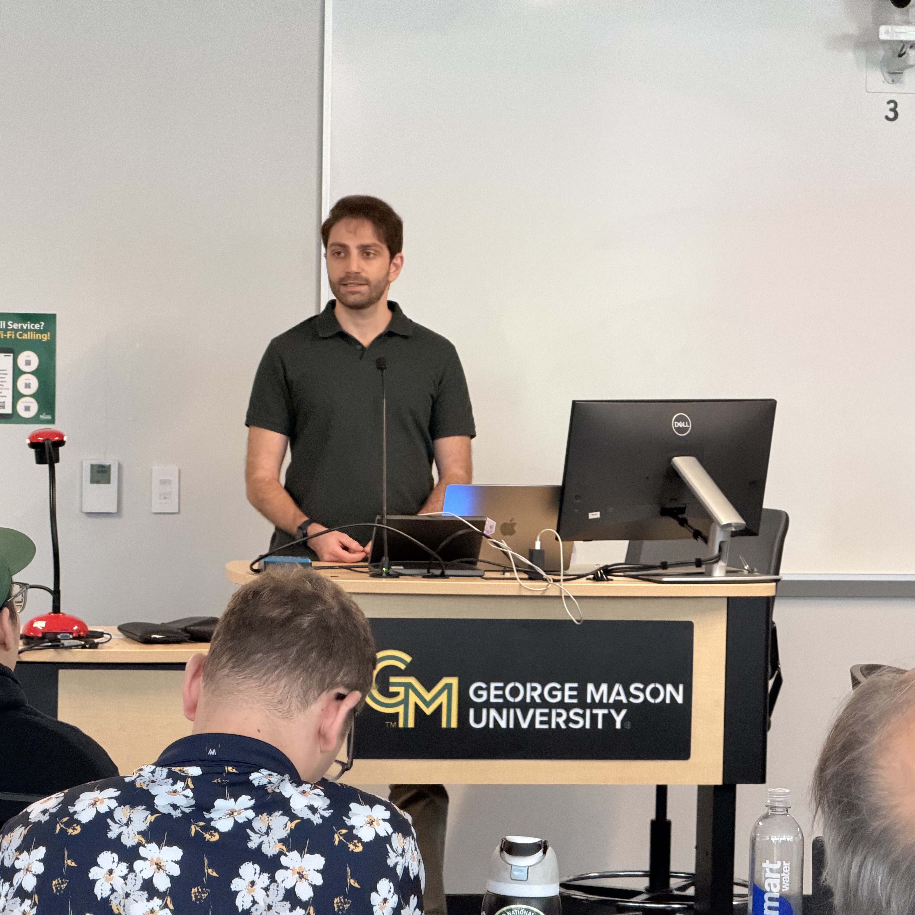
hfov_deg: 14.4
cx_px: 434
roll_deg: -0.5
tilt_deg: -2.2
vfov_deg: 14.4
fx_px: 3619
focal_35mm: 121
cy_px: 462
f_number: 2.8
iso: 500
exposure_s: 1/60
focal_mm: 16.89
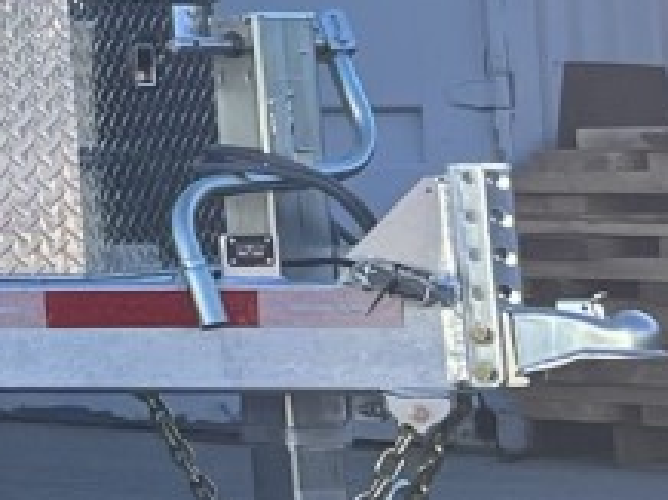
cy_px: -276
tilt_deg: +5.9
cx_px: -1079
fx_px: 3316
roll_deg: +0.6
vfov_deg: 8.4
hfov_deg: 9.8
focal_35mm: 172
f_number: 1.6
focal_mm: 5.1
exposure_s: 1/1776
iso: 50
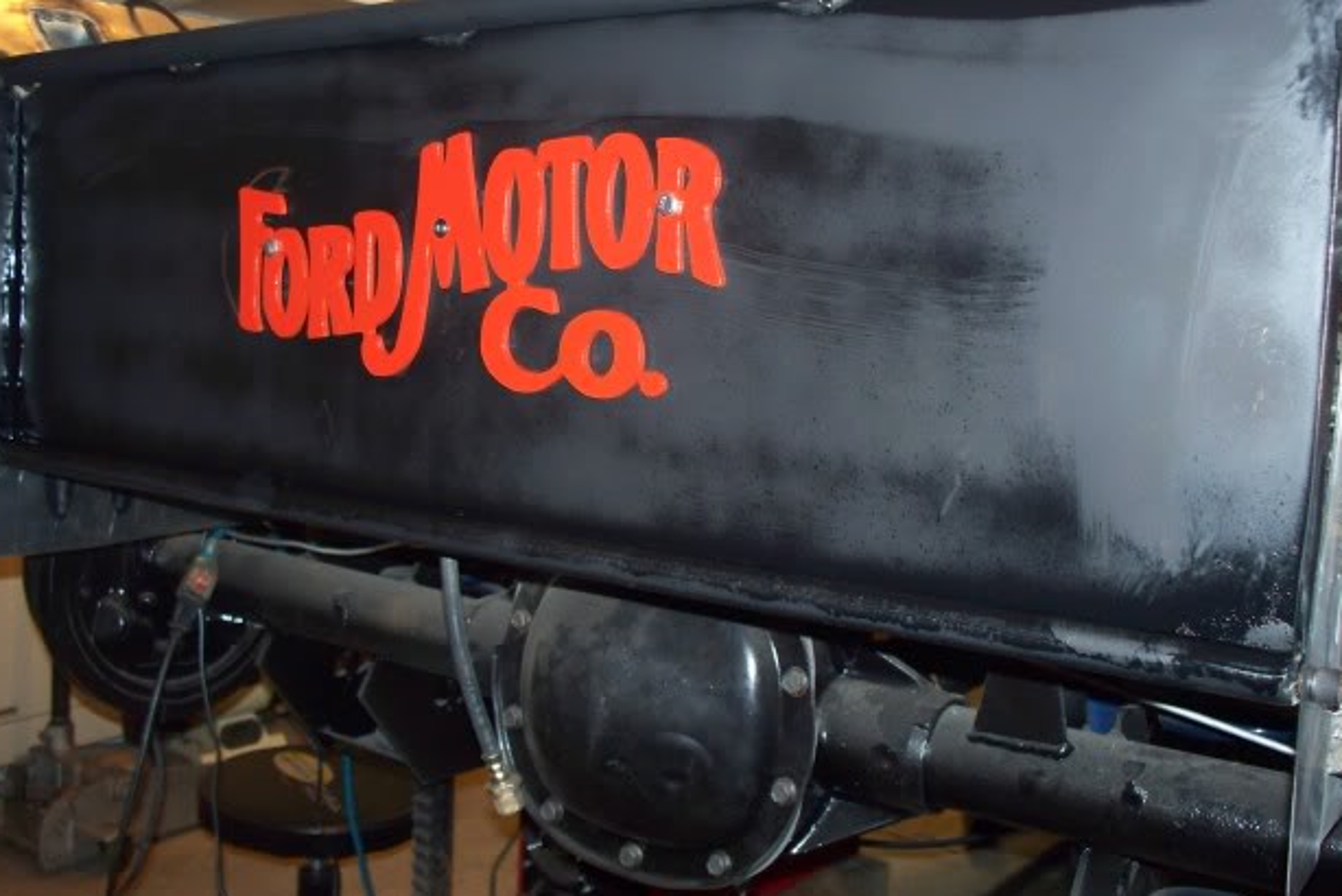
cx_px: 673
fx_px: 1454
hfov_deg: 49.5
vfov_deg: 34.2
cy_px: 382
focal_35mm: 39
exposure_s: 1/30
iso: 200
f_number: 2.8
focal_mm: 7.5
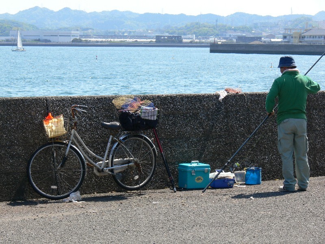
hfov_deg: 14.9
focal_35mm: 132
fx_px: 1239
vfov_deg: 11.2
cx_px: 162
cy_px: 122
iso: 80
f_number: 5.6
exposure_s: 1/200
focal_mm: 28
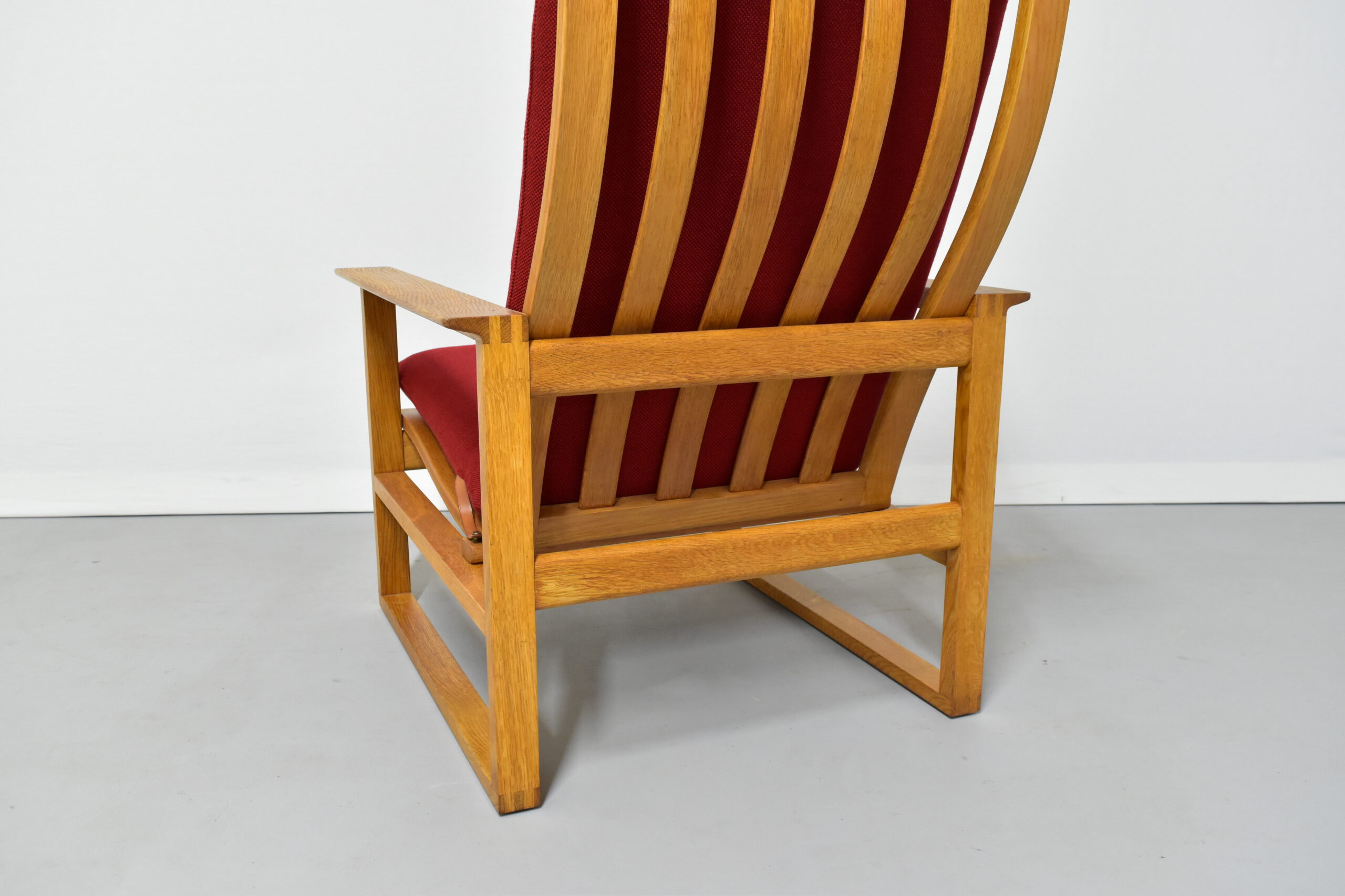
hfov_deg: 57.2
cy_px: 448
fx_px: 1233
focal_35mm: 33
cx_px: 672
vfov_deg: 40.0
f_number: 6.3
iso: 1400
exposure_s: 1/15
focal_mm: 22
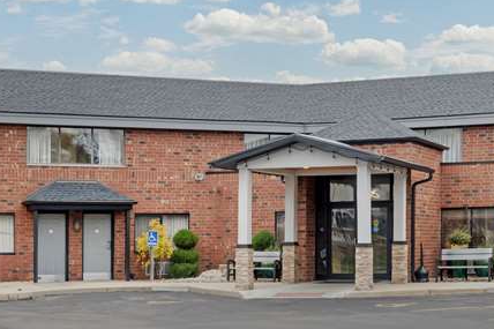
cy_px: 114
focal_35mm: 67
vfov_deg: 20.2
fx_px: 919
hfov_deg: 30.0
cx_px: 285
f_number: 11
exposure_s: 1/800
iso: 400
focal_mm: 28
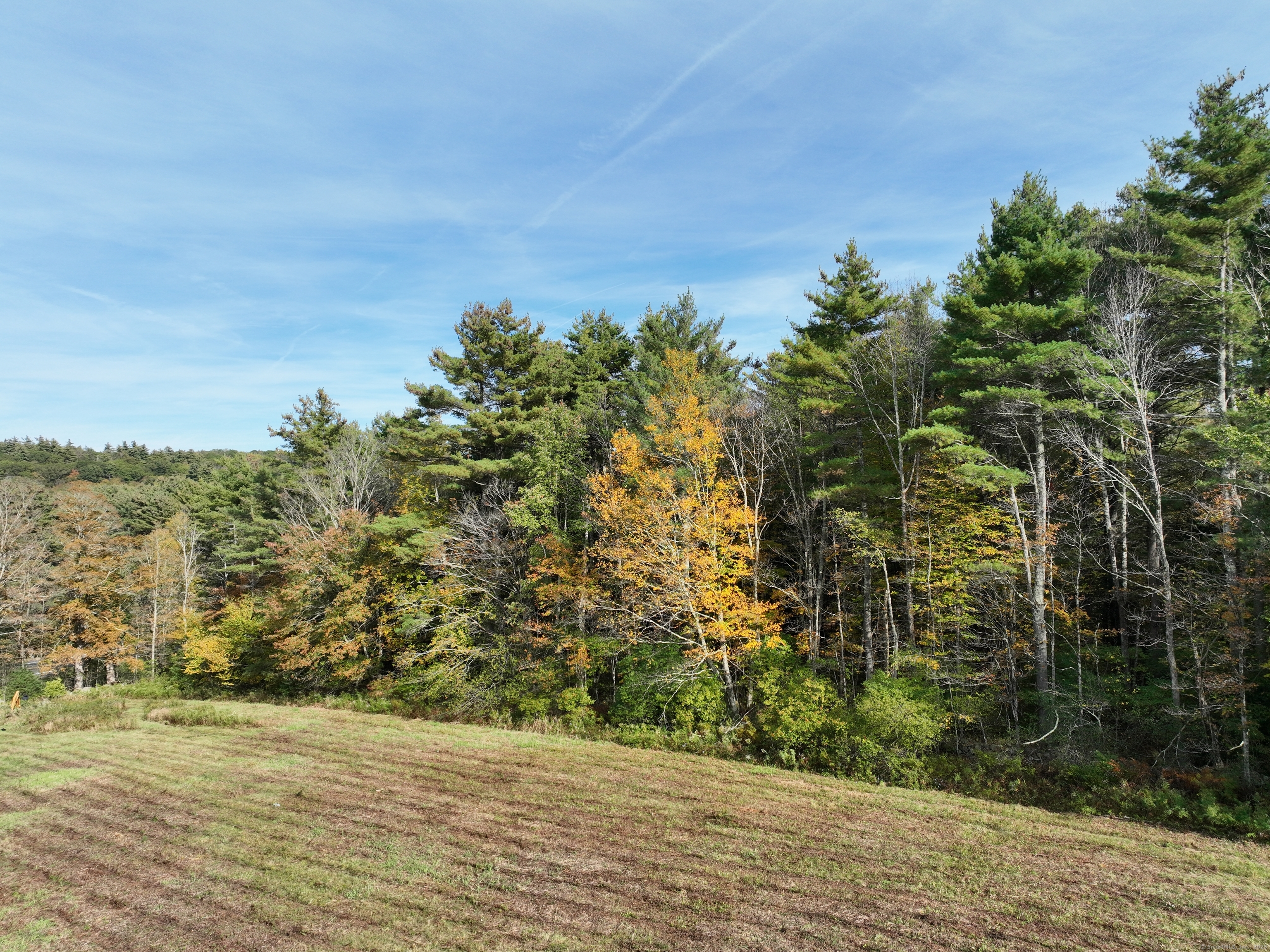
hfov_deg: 71.6
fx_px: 880
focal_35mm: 24
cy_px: 476
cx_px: 635
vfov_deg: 56.8
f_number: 2.8
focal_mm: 12.29
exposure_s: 1/1600
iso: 200
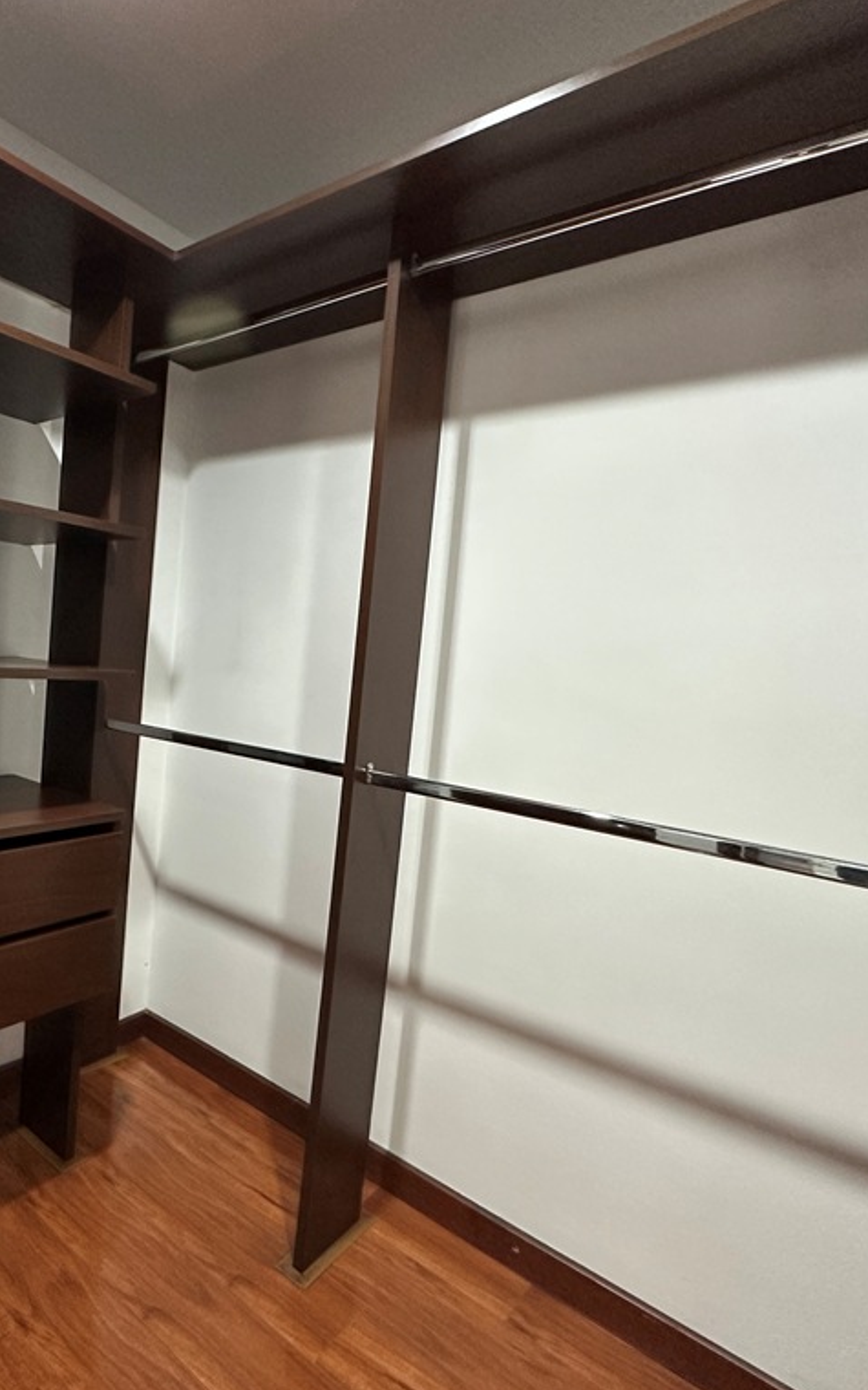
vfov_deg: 85.1
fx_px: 757
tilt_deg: -3.0
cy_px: 695
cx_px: 261
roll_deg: -4.6
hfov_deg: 57.8
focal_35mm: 20
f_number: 2.2
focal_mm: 2.22
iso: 500
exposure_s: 1/60
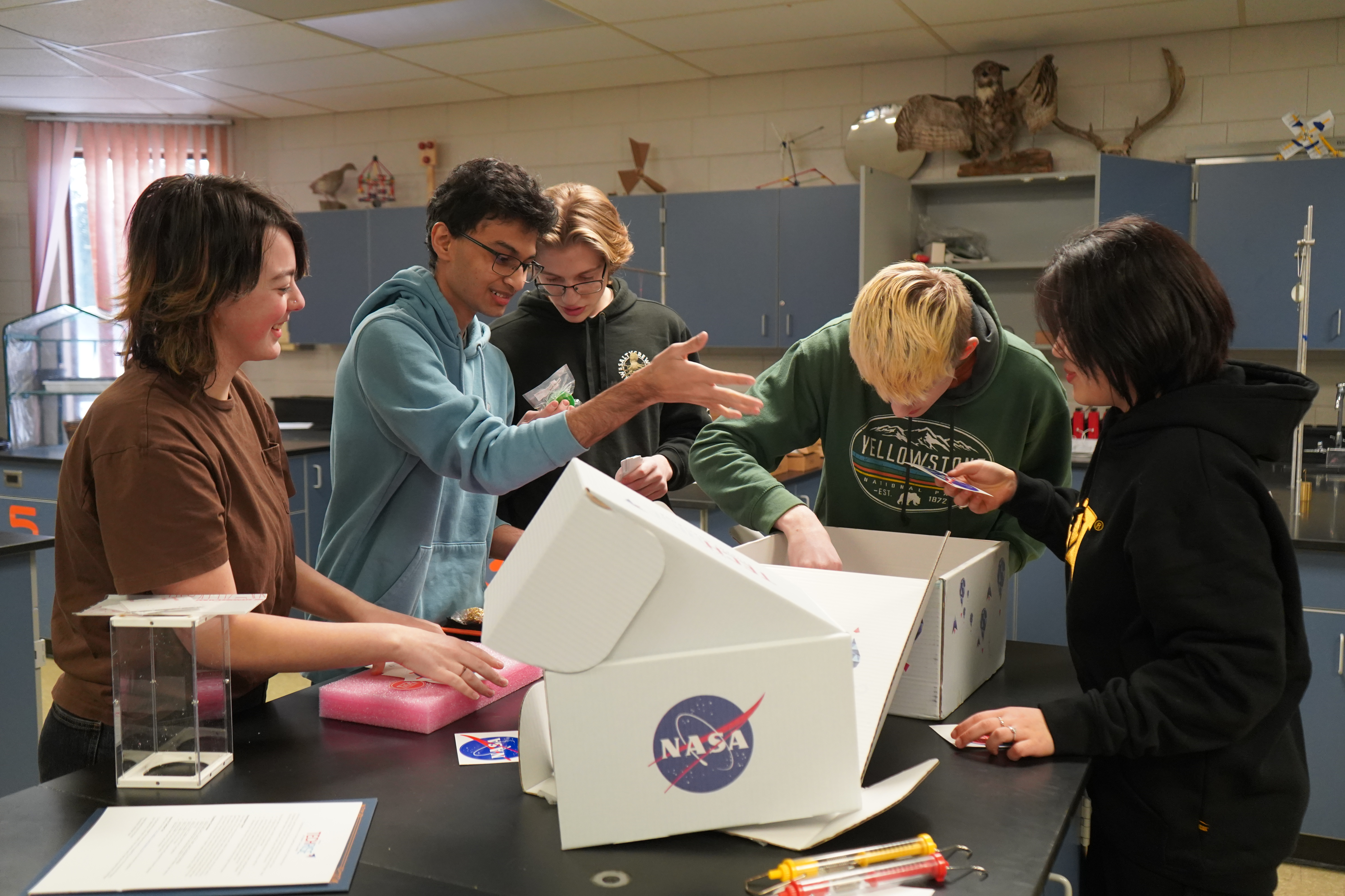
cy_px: 448
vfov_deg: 41.1
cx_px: 672
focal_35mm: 32
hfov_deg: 58.7
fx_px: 1195
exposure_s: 1/160
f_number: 4
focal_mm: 32
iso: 4000
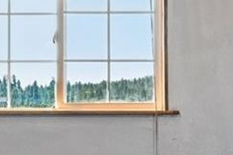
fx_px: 589
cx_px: 55
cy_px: 128
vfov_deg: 14.9
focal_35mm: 91
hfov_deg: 22.2
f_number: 10
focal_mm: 14
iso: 320
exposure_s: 1/15
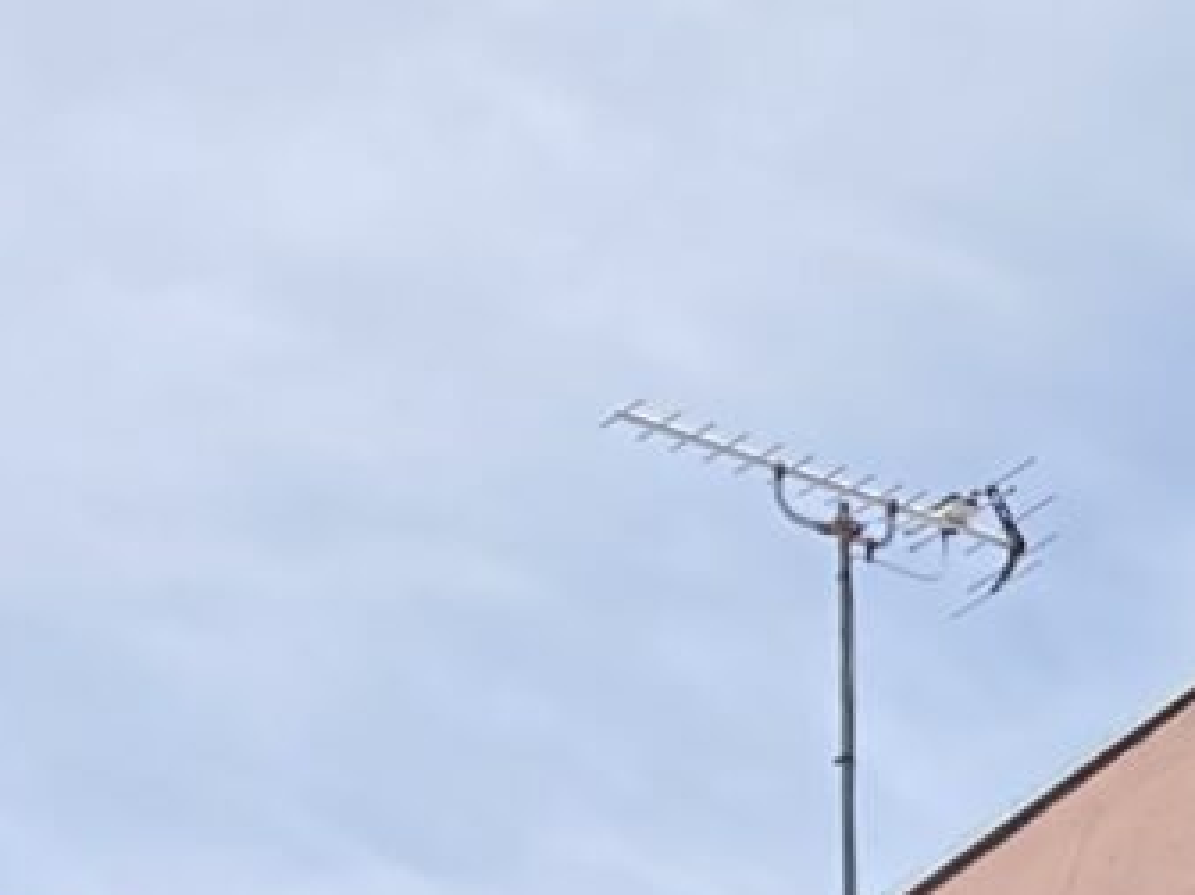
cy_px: 2710
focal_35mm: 214
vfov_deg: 6.3
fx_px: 7385
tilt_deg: +8.6
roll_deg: +4.3
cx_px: 1794
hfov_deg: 9.0
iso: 20
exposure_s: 1/1779
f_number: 1.8
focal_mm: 3.99
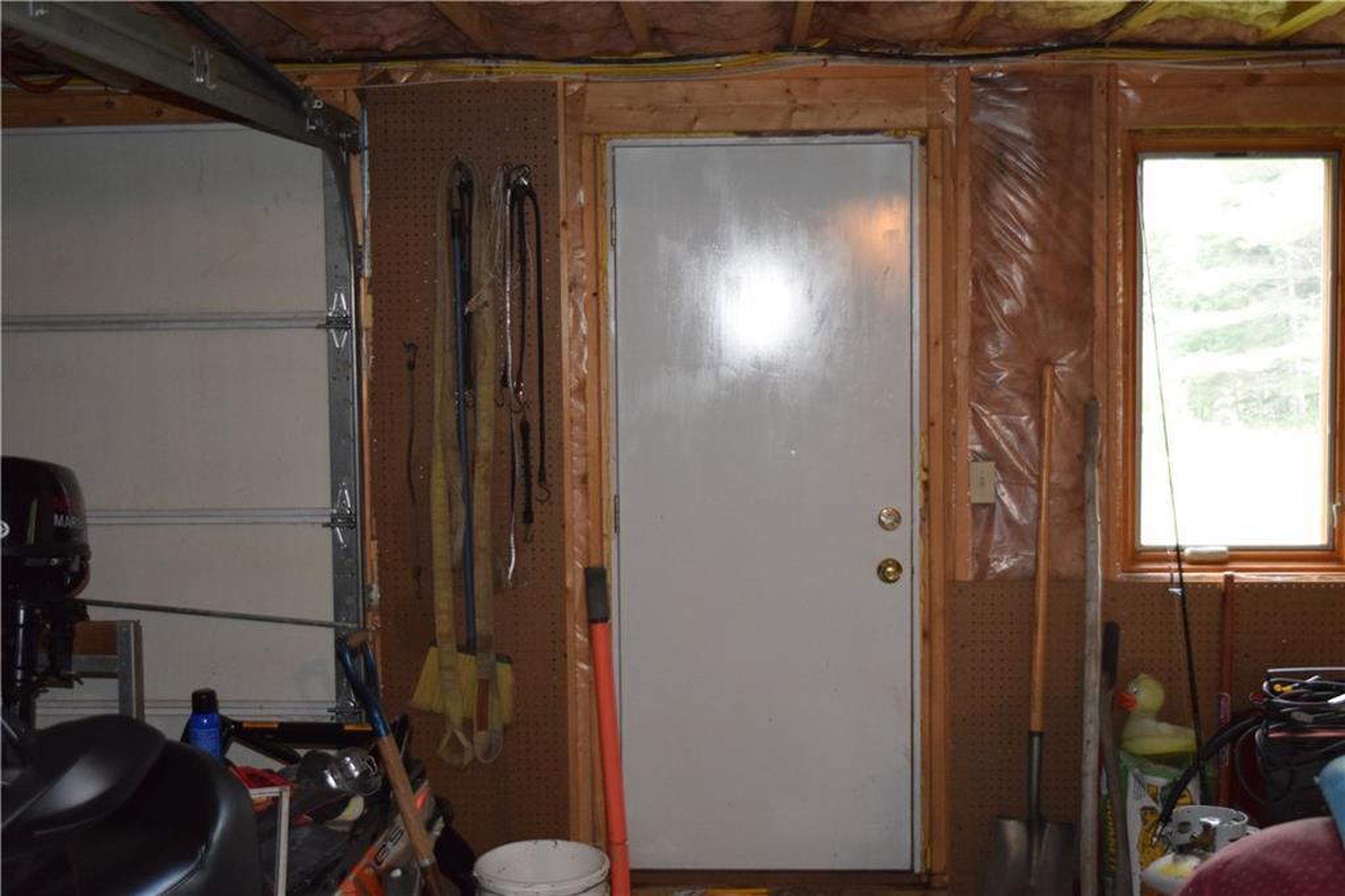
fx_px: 1737
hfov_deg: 42.3
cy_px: 448
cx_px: 672
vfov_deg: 28.9
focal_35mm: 46
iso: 2800
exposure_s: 1/60
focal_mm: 31
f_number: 4.2
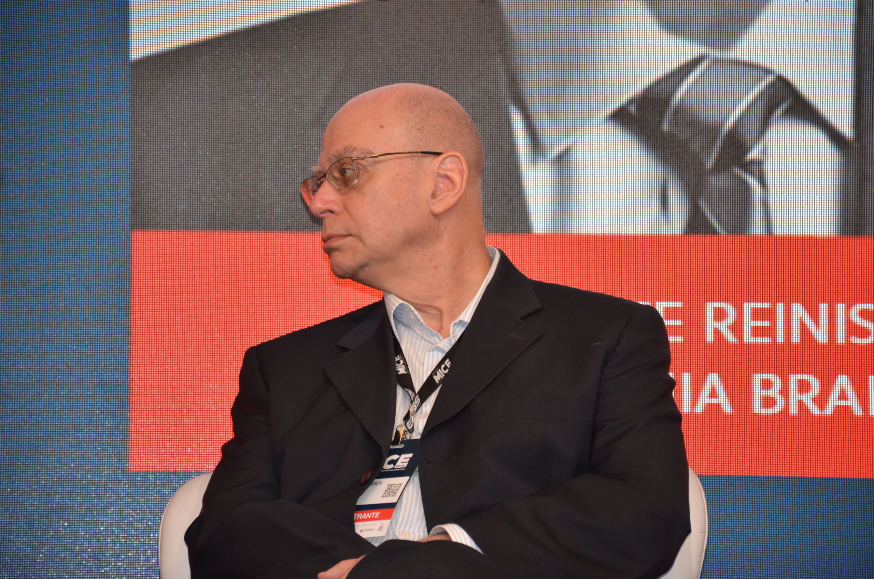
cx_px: 437
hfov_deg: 9.8
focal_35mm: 210
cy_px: 290
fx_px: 5088
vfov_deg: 6.5
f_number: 5.6
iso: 720
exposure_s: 1/60
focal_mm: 140
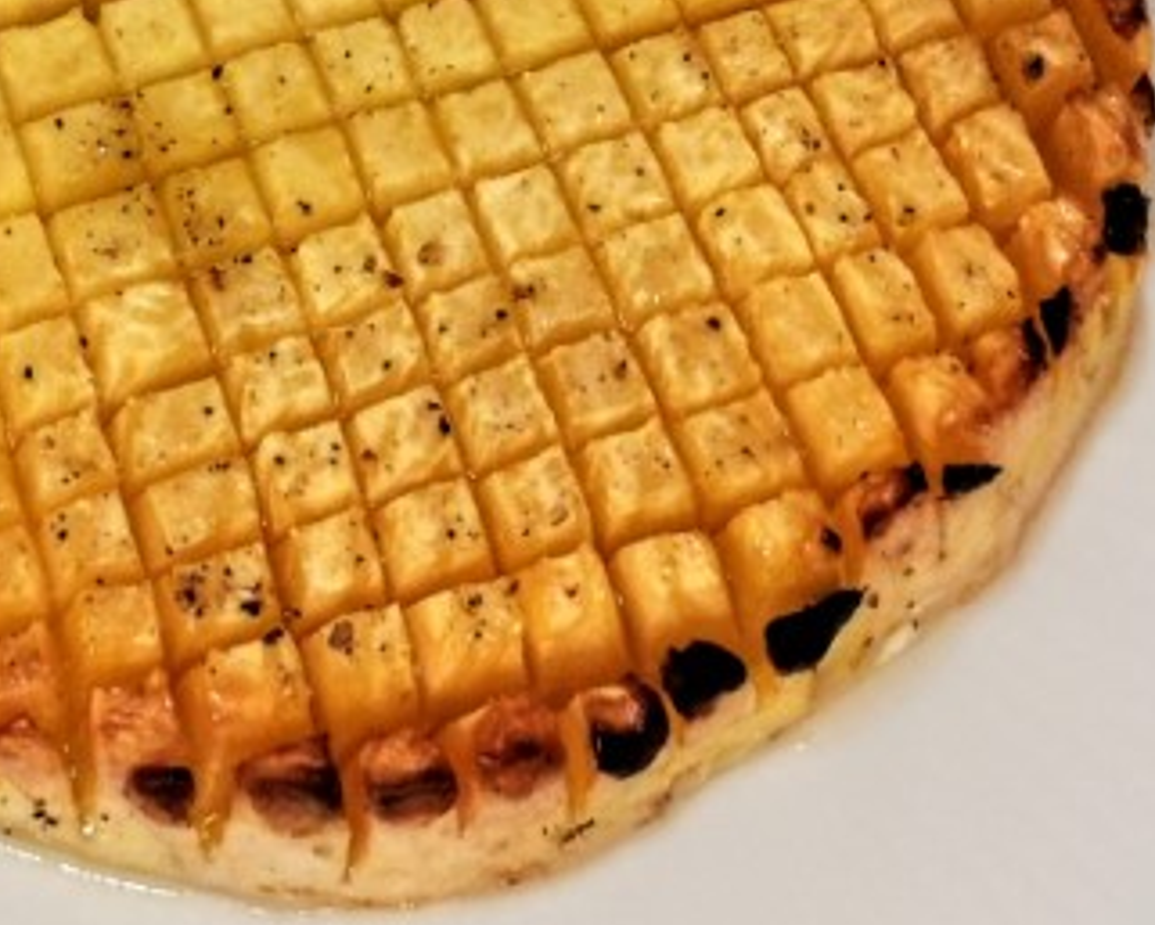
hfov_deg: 9.5
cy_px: 18
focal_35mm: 202
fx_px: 6907
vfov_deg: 7.6
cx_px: 270
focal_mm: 5.56
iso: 50
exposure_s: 1/100
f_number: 1.6
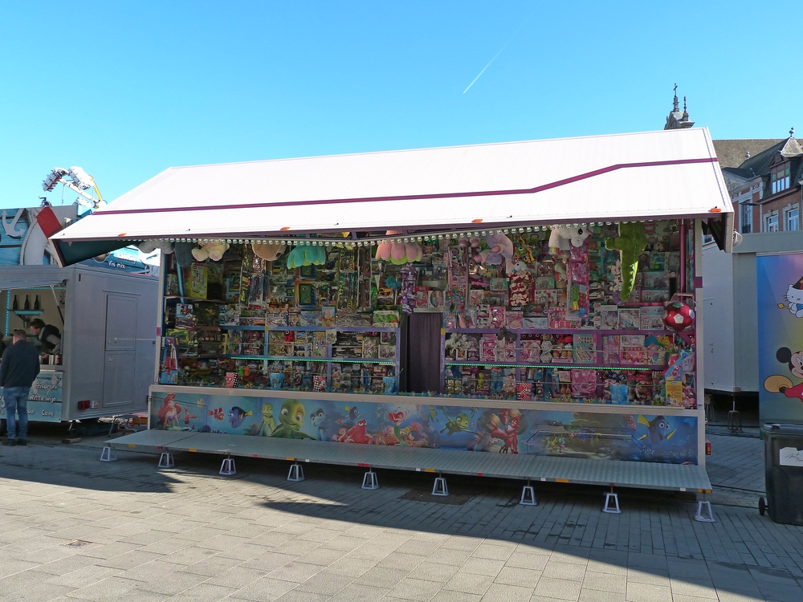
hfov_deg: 60.0
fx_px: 696
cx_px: 402
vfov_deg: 46.8
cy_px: 301
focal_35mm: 30
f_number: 4.5
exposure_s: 1/250
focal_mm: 5.2
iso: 160
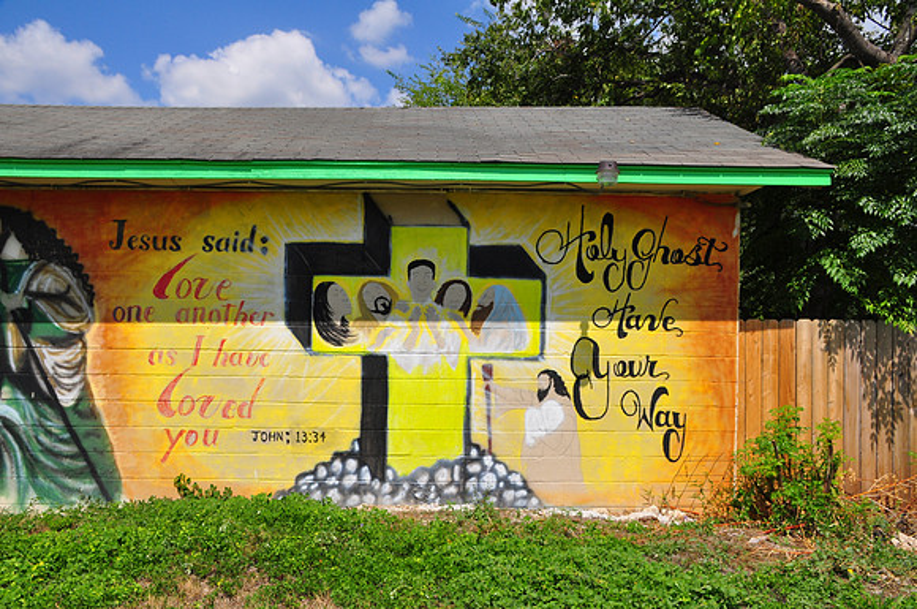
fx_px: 839
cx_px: 458
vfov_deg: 39.9
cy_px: 304
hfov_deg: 57.3
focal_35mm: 33
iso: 200
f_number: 16
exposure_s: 1/160
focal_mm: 22
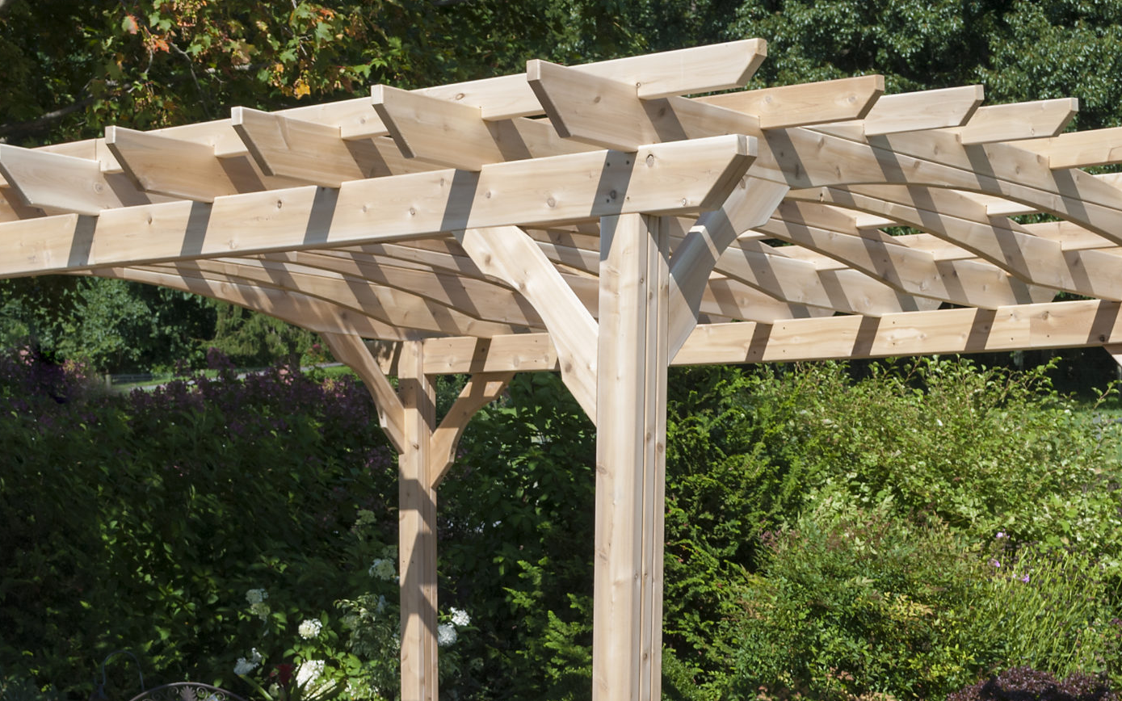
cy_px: 641
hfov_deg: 26.1
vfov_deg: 16.3
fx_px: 2416
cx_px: 582
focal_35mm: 79
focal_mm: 28
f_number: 7.1
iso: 100
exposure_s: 1/200
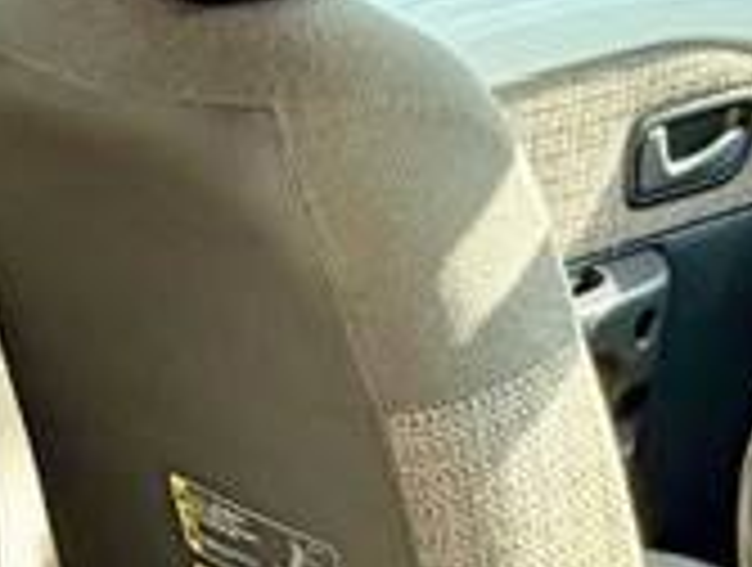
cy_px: 1480
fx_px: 2329
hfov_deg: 18.0
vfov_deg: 11.0
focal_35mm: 107
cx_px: 59
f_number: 2.2
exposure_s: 1/121
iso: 50
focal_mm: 2.22
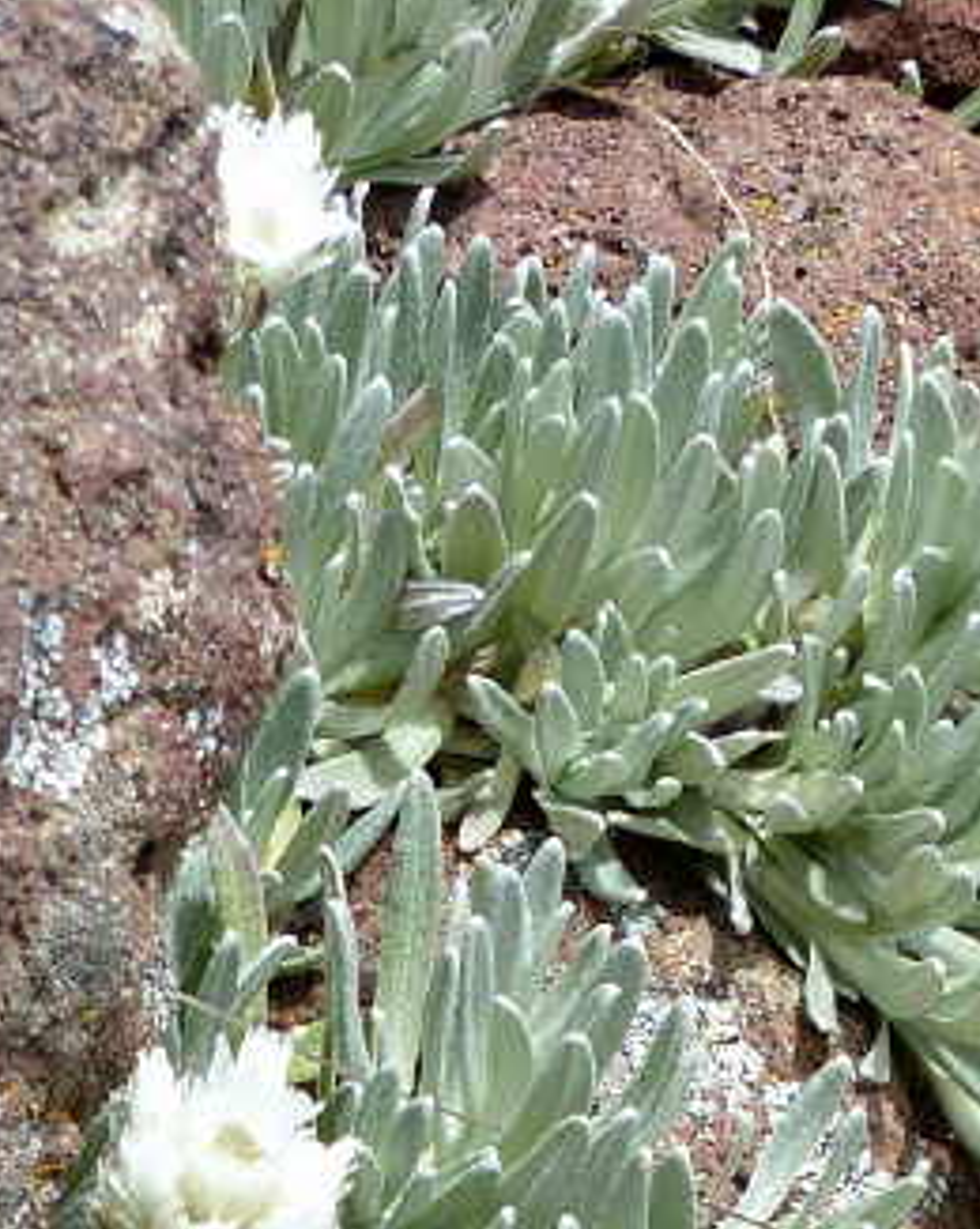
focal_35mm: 135
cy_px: 1368
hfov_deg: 11.4
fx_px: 4904
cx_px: 831
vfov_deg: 14.0
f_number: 4
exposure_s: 1/500
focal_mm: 8.1
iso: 100
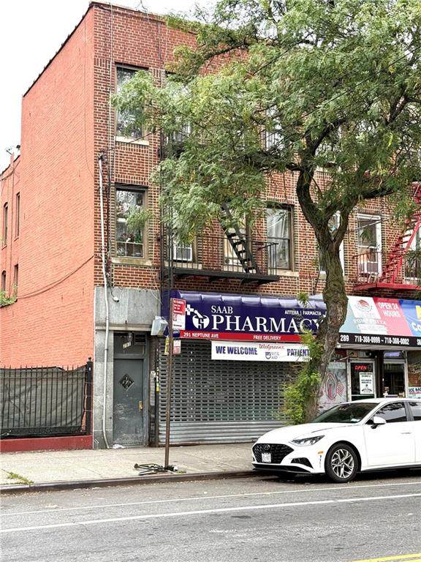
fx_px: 778
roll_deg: +0.0
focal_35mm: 48
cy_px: 281
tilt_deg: +8.3
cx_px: 210
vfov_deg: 39.7
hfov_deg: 30.3
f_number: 1.78
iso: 100
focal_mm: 6.76
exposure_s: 1/975
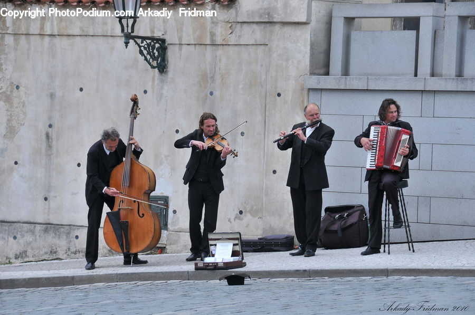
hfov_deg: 13.1
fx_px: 2075
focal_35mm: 158
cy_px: 158
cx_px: 238
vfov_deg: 8.7
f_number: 6.3
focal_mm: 105
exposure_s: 1/500
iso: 200
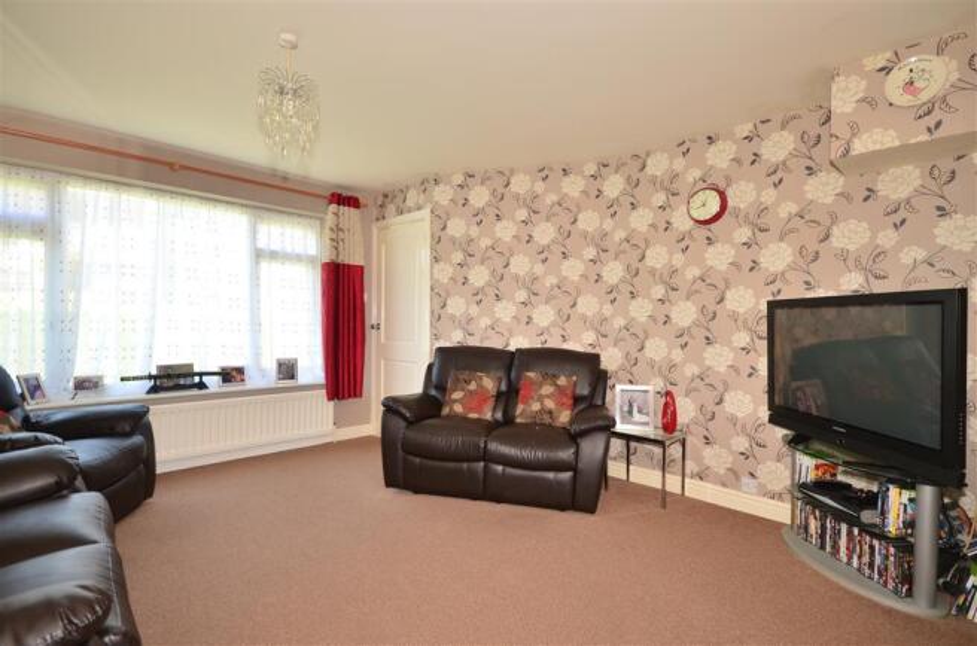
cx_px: 488
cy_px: 323
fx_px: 467
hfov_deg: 92.6
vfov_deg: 69.4
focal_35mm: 17
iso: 200
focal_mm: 11.5
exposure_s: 1/30
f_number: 5
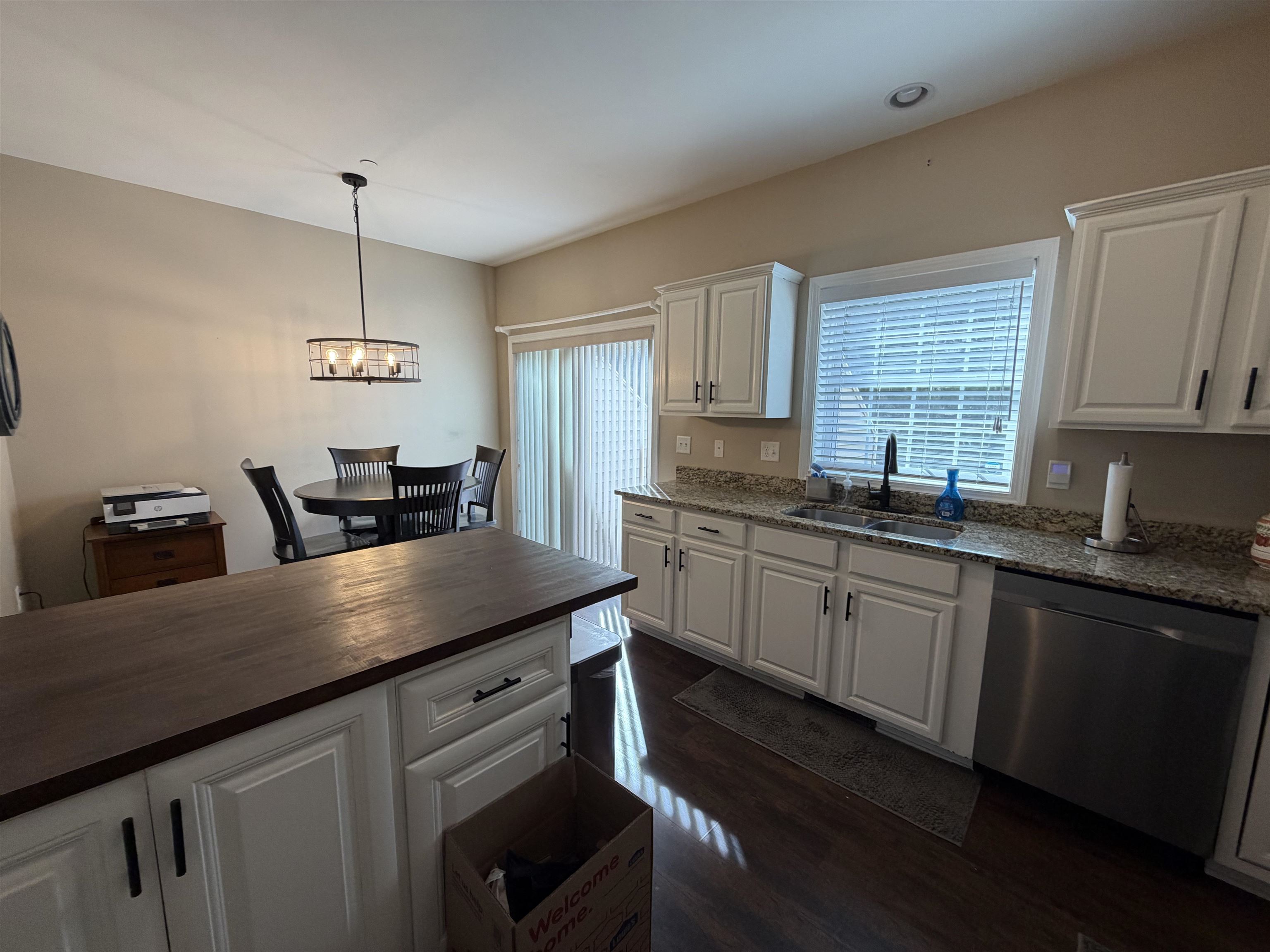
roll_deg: -0.6
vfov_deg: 85.7
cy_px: 476
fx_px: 514
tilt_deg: -7.9
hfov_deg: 102.1
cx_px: 635
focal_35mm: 14
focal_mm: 2.22
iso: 200
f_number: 2.2
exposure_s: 1/120
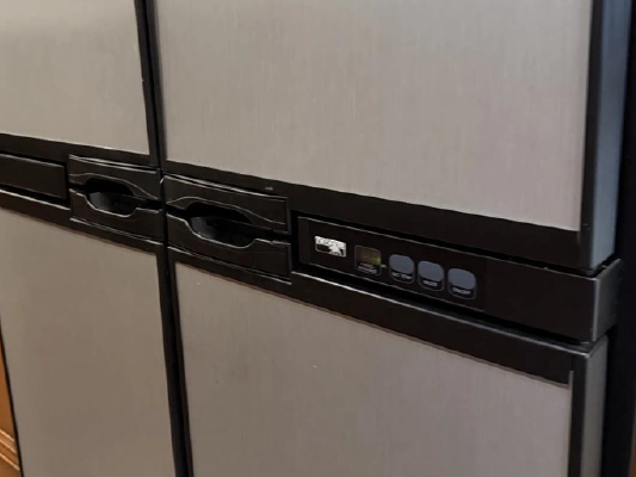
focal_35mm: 36
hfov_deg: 51.1
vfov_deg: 39.3
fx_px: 662
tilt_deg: -11.5
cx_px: 259
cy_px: 165
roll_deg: +4.3
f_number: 1.78
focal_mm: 6.76
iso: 800
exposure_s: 1/30
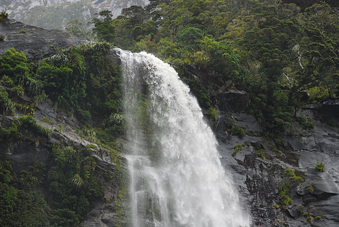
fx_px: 1132
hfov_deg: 17.0
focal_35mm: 120
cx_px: 170
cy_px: 114
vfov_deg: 11.5
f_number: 6.3
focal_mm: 80
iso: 400
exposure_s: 1/160
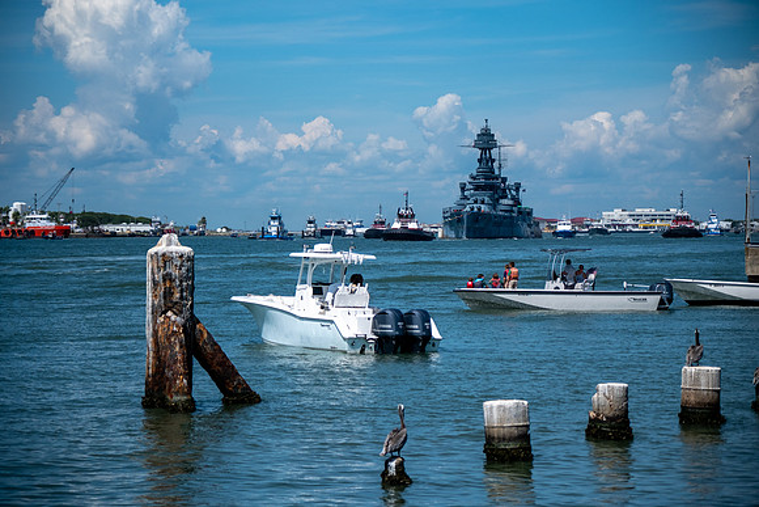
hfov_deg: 17.1
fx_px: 2530
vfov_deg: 11.4
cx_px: 380
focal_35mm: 120
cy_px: 254
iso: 160
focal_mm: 80
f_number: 4
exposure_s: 1/4400
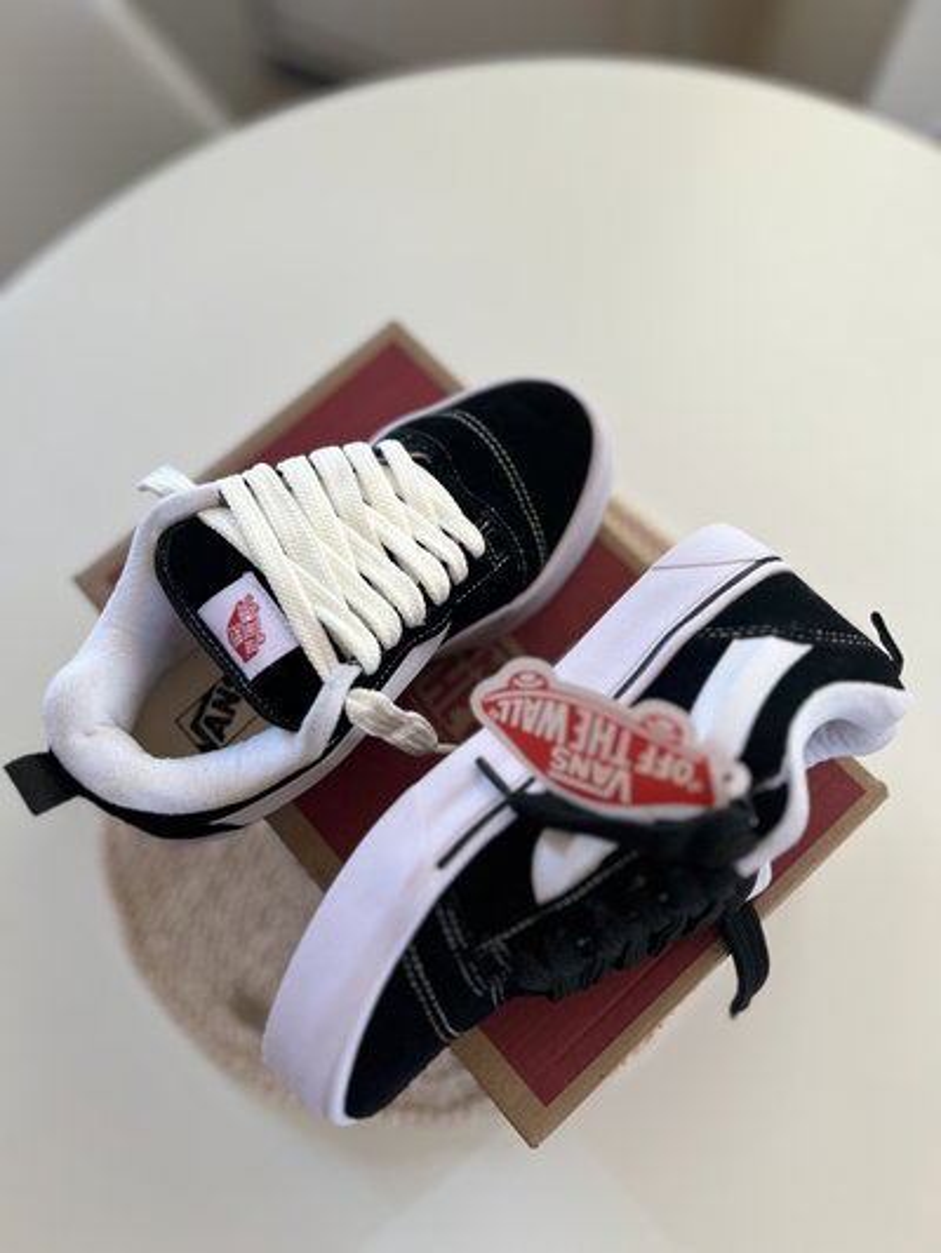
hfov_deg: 53.1
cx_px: 470
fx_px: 942
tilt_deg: -73.0
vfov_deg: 67.3
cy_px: 626
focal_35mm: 26
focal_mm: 5.7
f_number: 1.5
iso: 64
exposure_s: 1/121
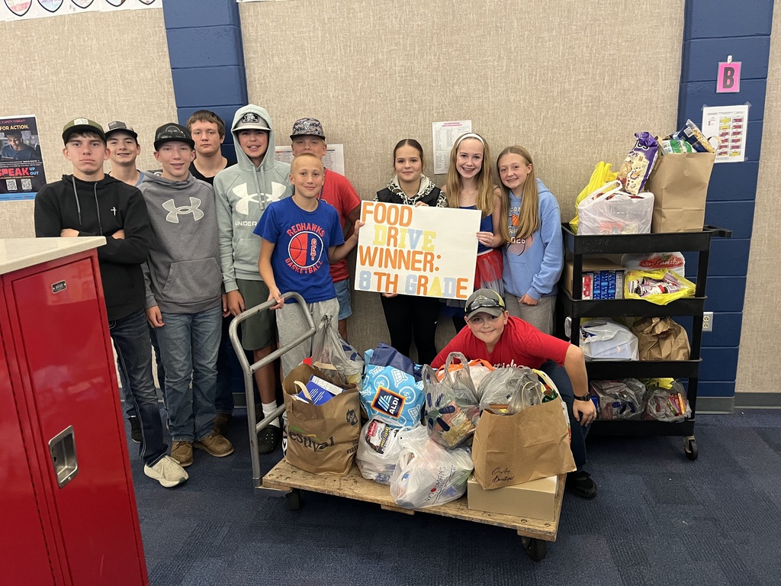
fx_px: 587
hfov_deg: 67.3
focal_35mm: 26
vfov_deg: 53.1
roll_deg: +2.5
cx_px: 390
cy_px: 293
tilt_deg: -12.6
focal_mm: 5.1
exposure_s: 1/60
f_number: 1.6
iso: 500
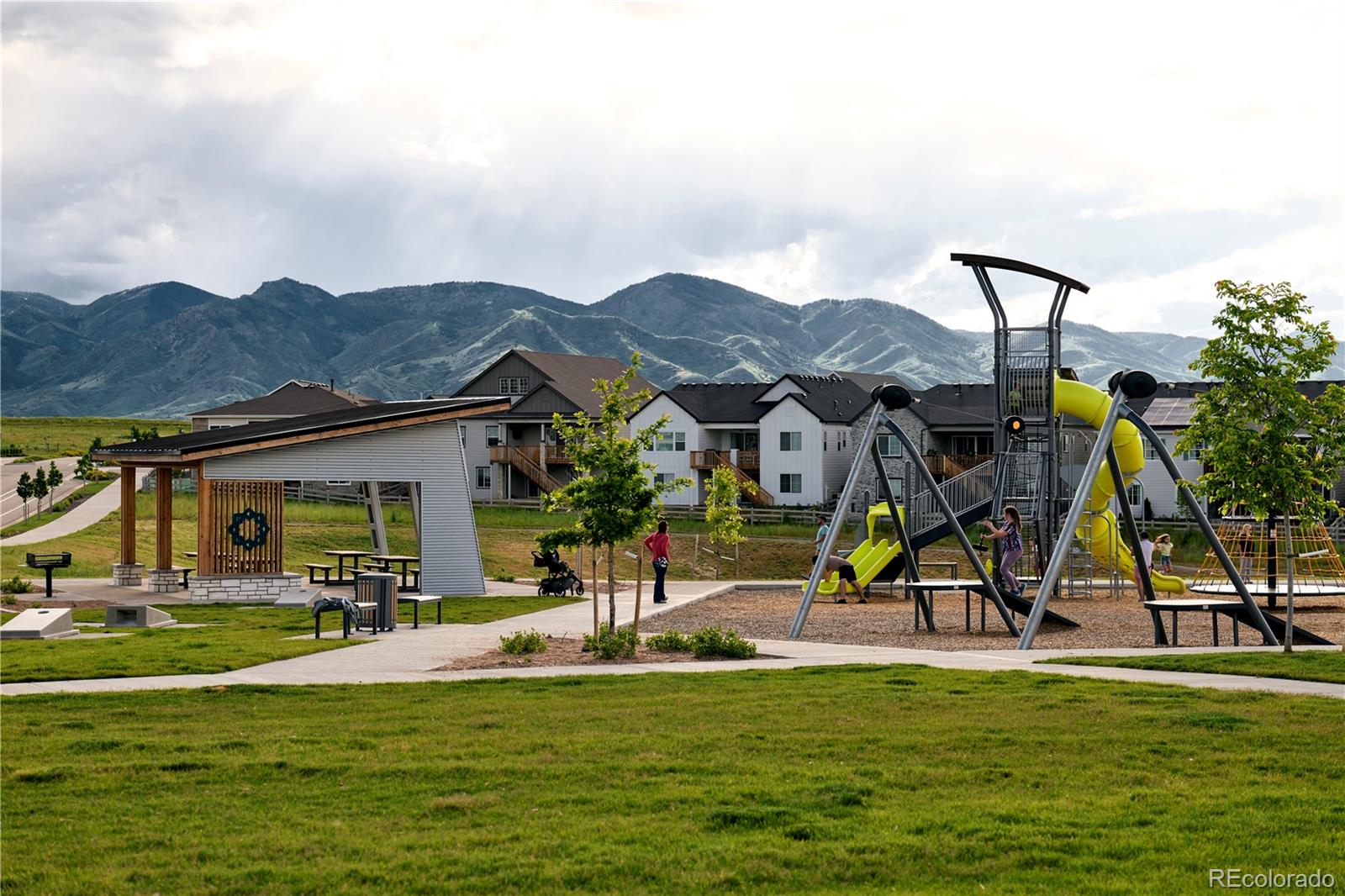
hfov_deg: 29.2
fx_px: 2577
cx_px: 672
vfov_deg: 19.7
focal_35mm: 69
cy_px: 448
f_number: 5
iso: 200
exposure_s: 1/500
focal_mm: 69
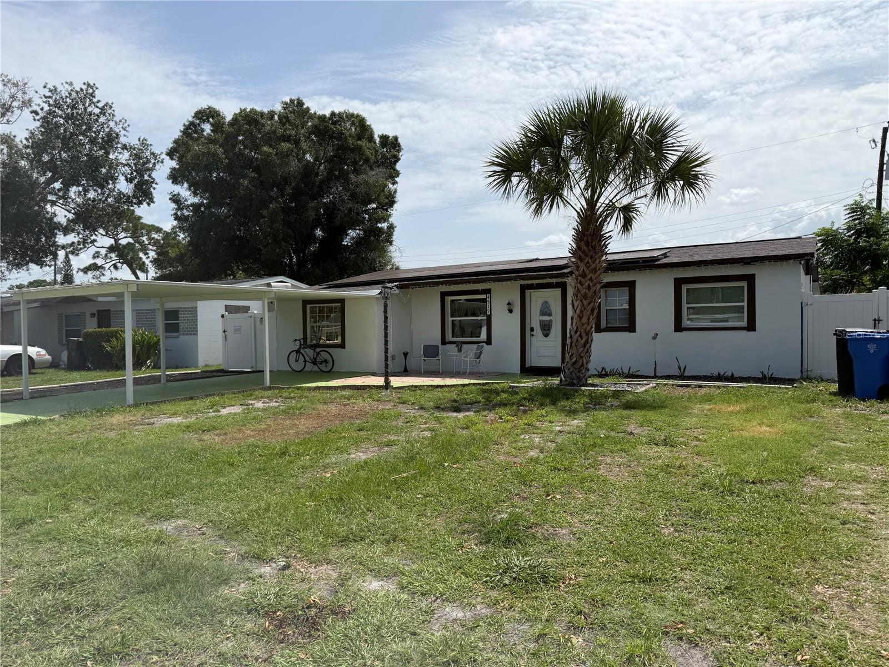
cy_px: 334
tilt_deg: +0.0
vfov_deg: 56.8
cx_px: 444
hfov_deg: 71.6
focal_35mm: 24
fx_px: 616
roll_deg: +0.8
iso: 80
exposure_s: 1/8130
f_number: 1.78
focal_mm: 6.76
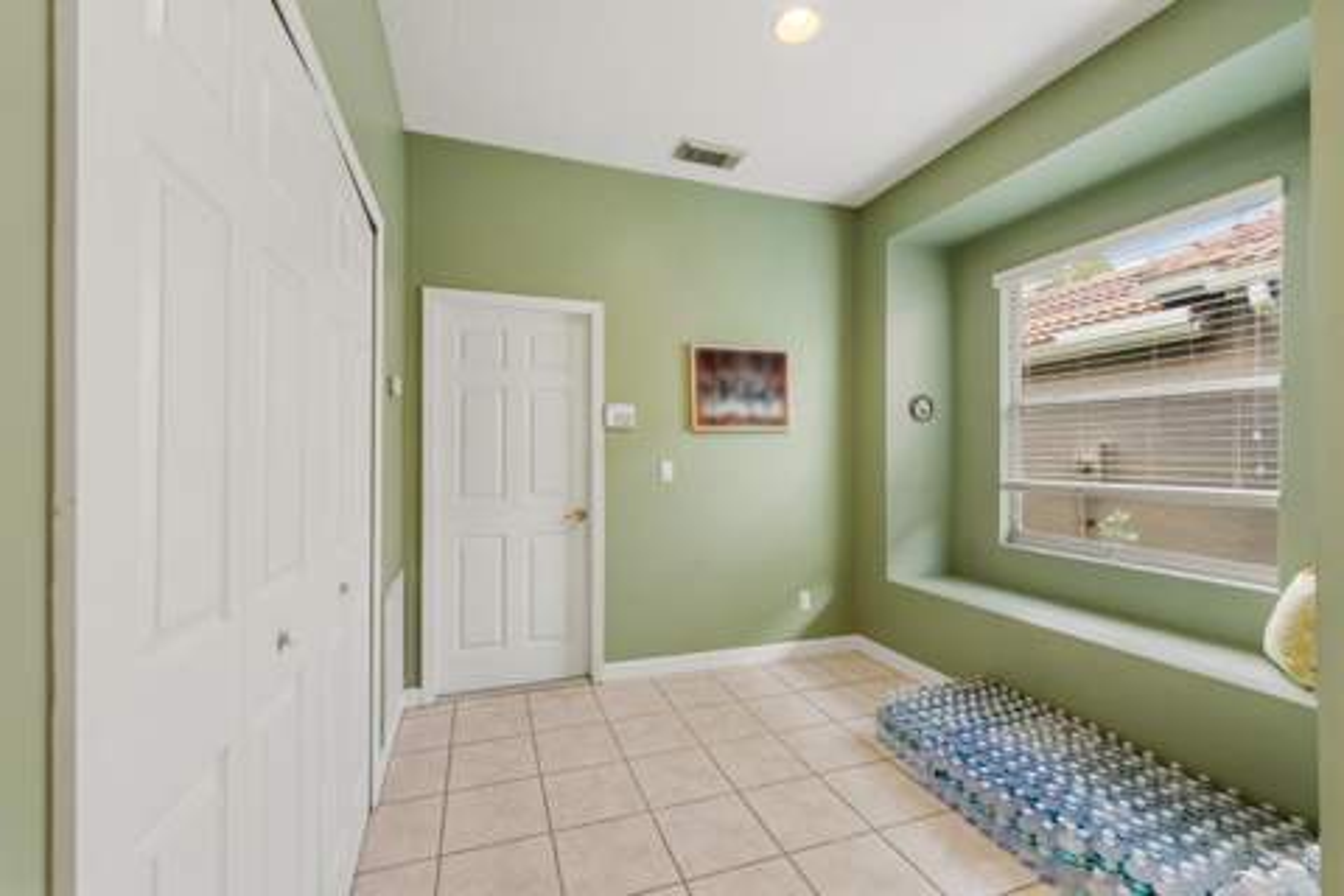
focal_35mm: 14
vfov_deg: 81.2
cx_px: 672
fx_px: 523
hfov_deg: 104.3
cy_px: 448
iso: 250
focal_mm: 14
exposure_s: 1/1.67
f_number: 9
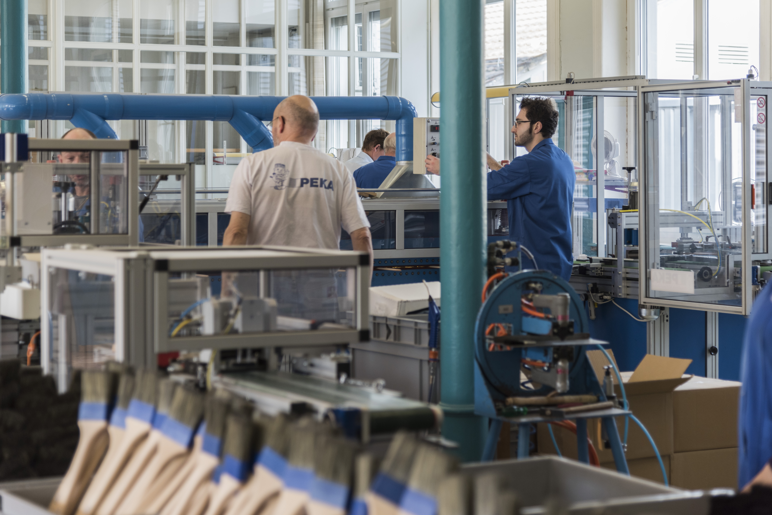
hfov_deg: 26.0
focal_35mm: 78
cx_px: 386
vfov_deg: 17.5
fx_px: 1673
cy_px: 258
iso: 500
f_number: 4
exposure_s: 1/100
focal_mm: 78
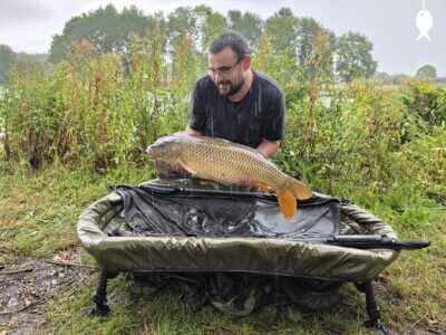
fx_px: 296
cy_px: 168
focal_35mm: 23
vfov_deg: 58.9
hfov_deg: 73.9
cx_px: 223
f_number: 1.4
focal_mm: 6.5
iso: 20
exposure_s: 1/180
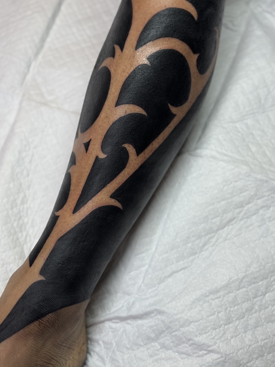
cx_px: 120
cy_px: 187
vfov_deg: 29.8
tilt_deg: -69.8
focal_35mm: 65
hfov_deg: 22.6
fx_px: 689
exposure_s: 1/122
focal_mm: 6.76
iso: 50
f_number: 1.78
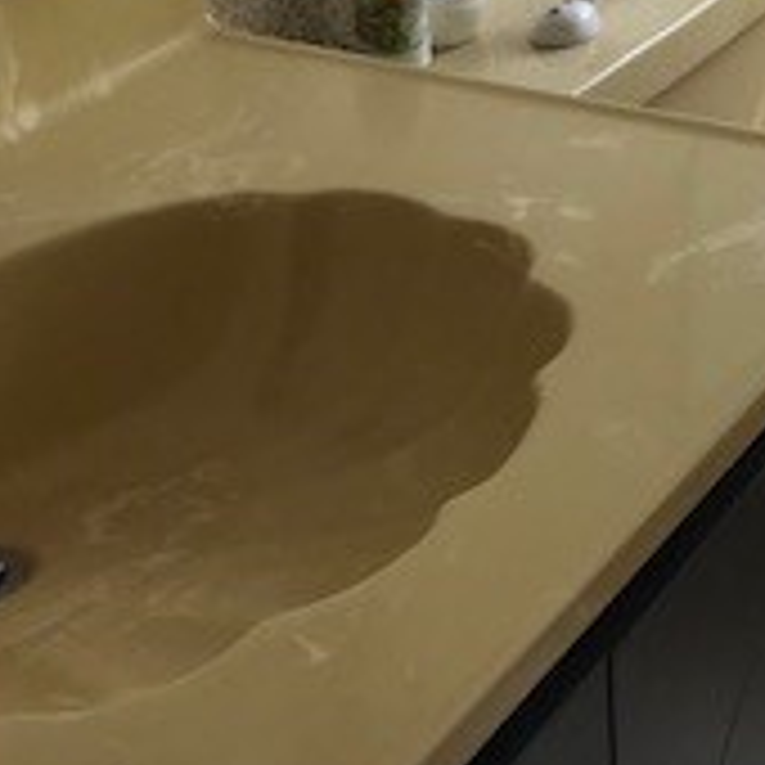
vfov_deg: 17.6
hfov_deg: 17.3
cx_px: 1066
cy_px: -212
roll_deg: -1.2
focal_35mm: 93
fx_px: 2325
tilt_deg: -17.2
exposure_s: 1/120
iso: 25
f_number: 1.8
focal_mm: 3.99
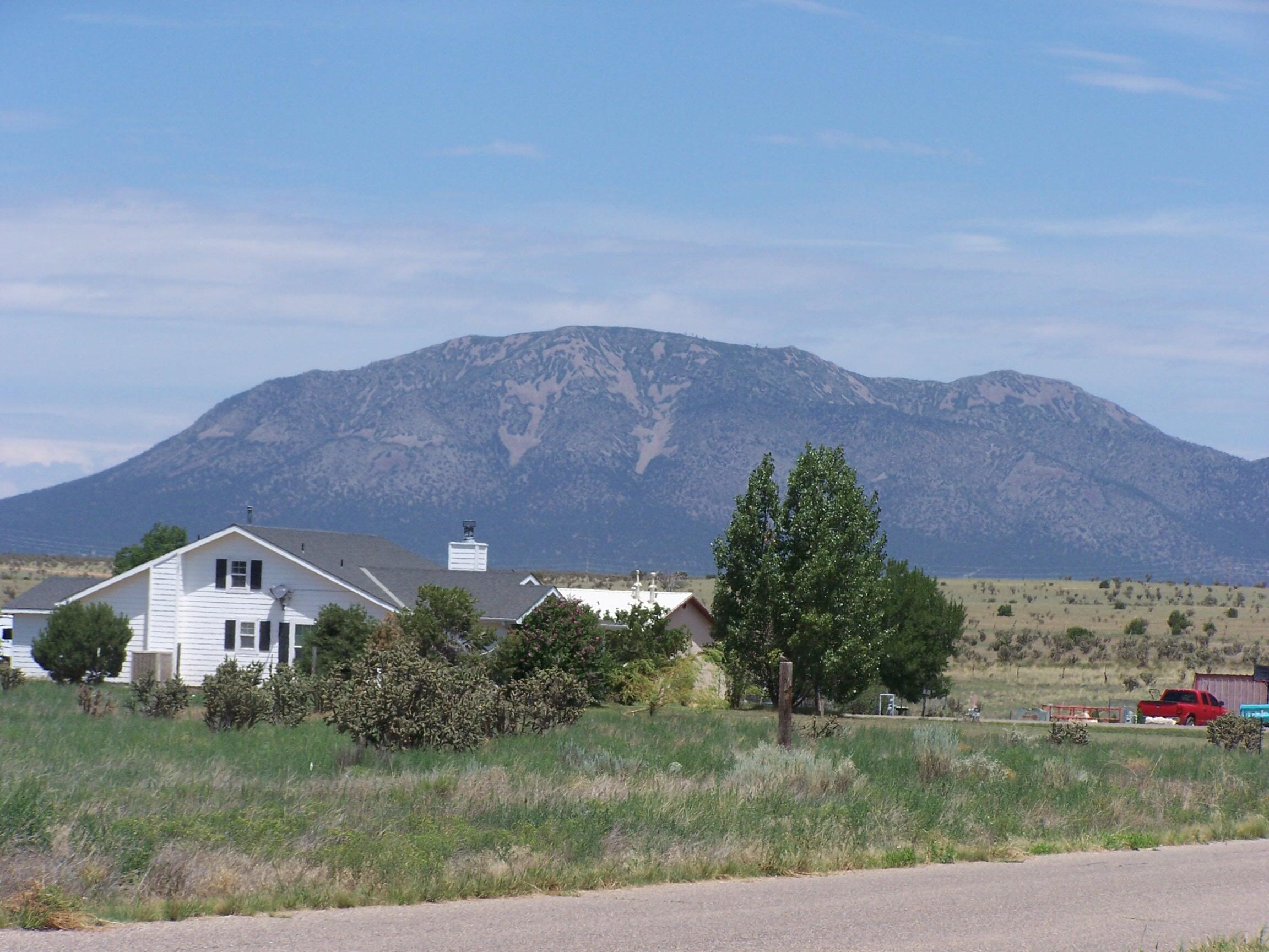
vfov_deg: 9.3
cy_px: 476
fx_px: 5829
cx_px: 634
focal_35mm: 159
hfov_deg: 12.4
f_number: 4.5
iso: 80
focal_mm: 26.4
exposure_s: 1/750
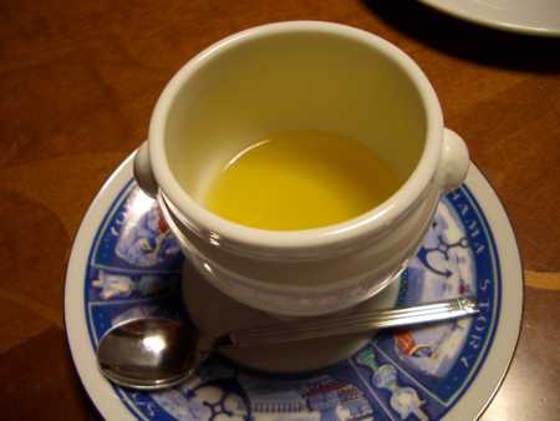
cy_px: 210
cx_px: 280
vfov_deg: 40.7
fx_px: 567
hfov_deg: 52.6
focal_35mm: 35
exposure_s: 1/20
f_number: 2.6
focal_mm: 5.8
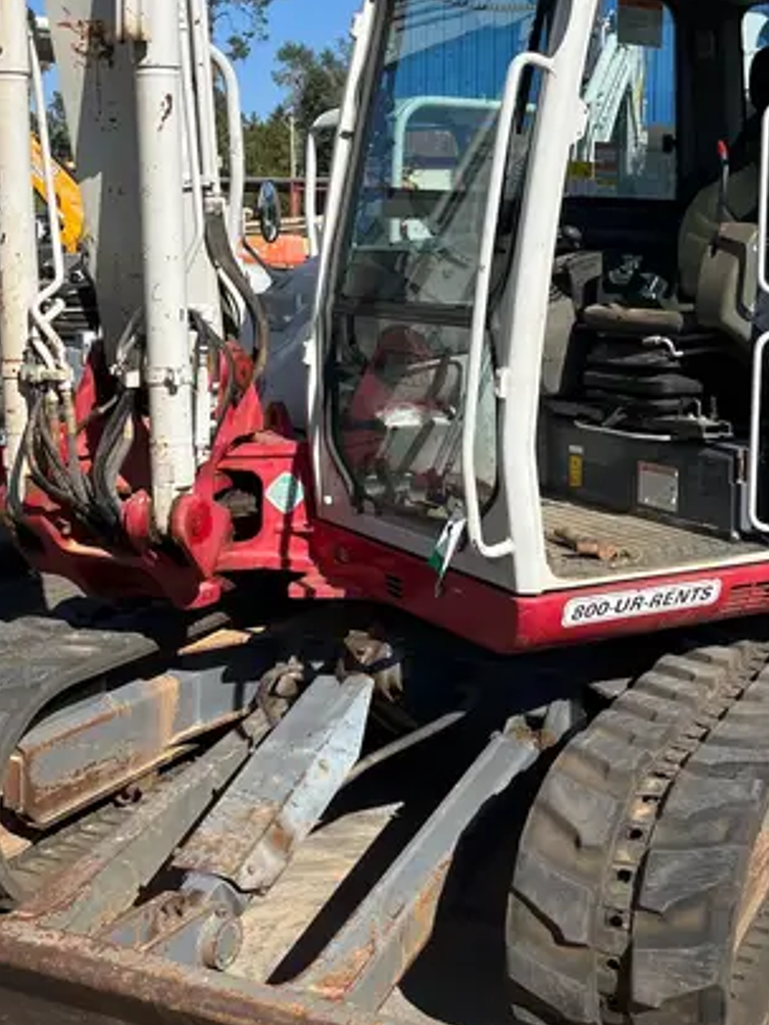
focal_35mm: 47
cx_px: 483
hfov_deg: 30.8
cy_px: 391
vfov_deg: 40.2
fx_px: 1391
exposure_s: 1/3413
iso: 50
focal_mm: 5.1
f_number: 1.6
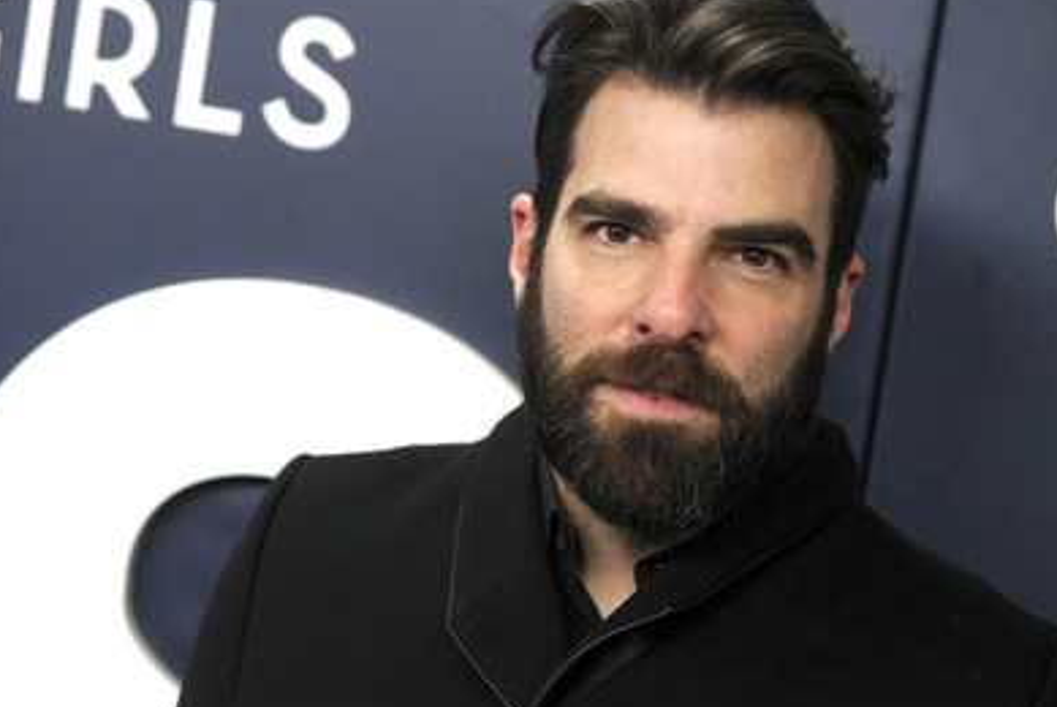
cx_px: 462
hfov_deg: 13.2
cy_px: 348
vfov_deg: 8.8
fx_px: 4584
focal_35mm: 156
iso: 1600
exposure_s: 1/320
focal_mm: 135
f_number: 5
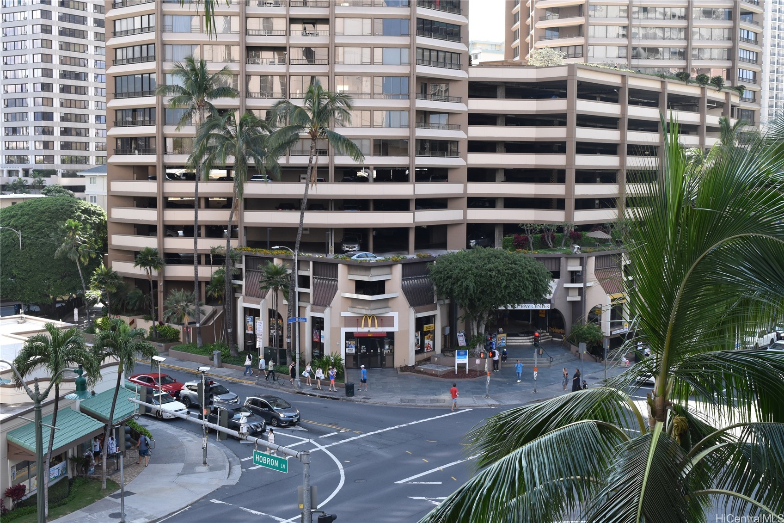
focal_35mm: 46
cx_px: 392
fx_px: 1013
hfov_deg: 42.3
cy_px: 262
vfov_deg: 28.9
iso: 800
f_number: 10
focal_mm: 31
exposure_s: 1/320
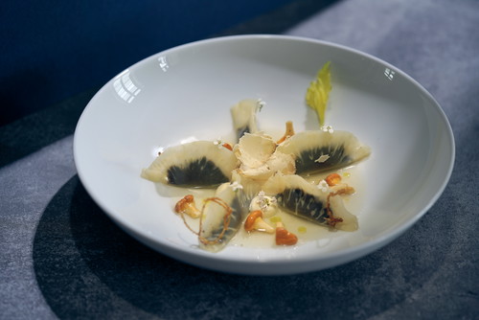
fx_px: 1198
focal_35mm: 90
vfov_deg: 15.2
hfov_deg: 22.6
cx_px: 240
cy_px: 160
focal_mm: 90
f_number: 4
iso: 100
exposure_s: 1/60
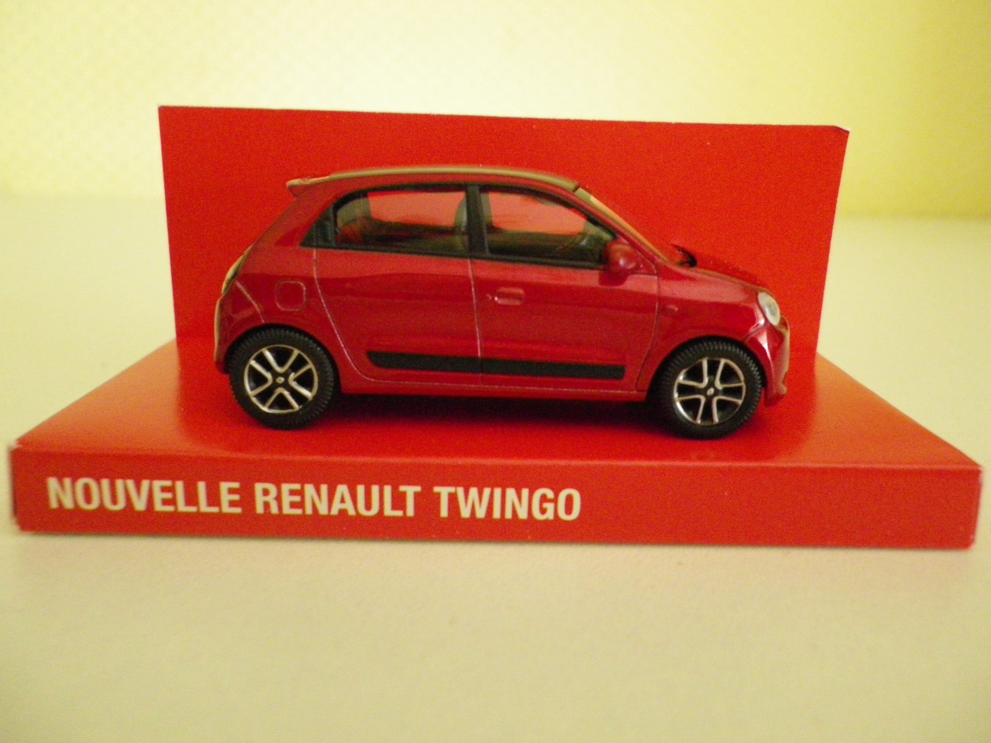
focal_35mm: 30
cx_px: 515
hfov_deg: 59.9
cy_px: 345
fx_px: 859
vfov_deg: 46.8
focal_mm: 4.9
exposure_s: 1/60
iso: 640
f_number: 2.6
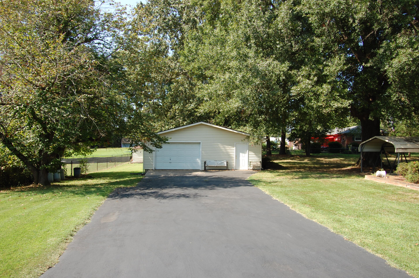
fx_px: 308
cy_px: 144
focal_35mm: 27
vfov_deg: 48.6
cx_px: 207
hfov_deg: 68.4
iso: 200
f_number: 7.1
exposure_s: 1/200
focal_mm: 17
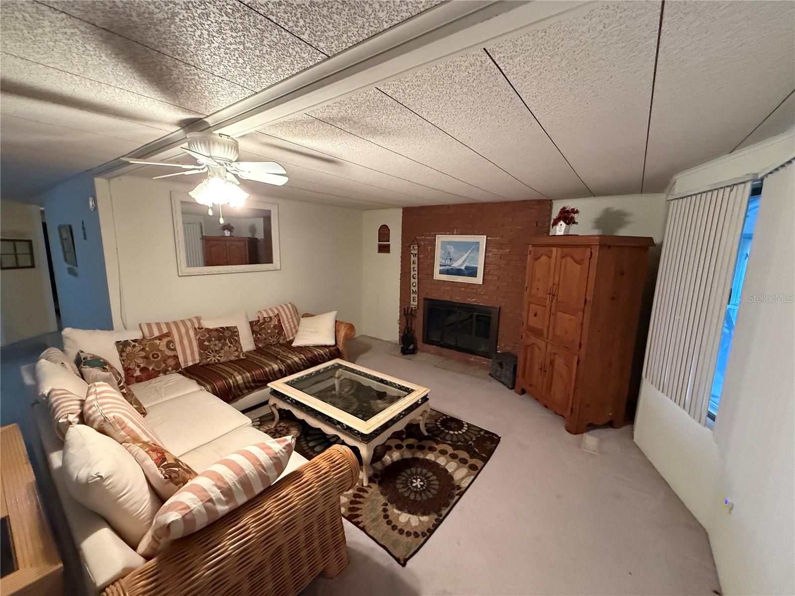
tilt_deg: -8.9
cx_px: 398
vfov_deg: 85.7
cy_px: 298
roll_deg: -2.9
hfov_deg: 102.1
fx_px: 322
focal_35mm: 14
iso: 800
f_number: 2.2
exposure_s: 1/60
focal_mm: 2.22
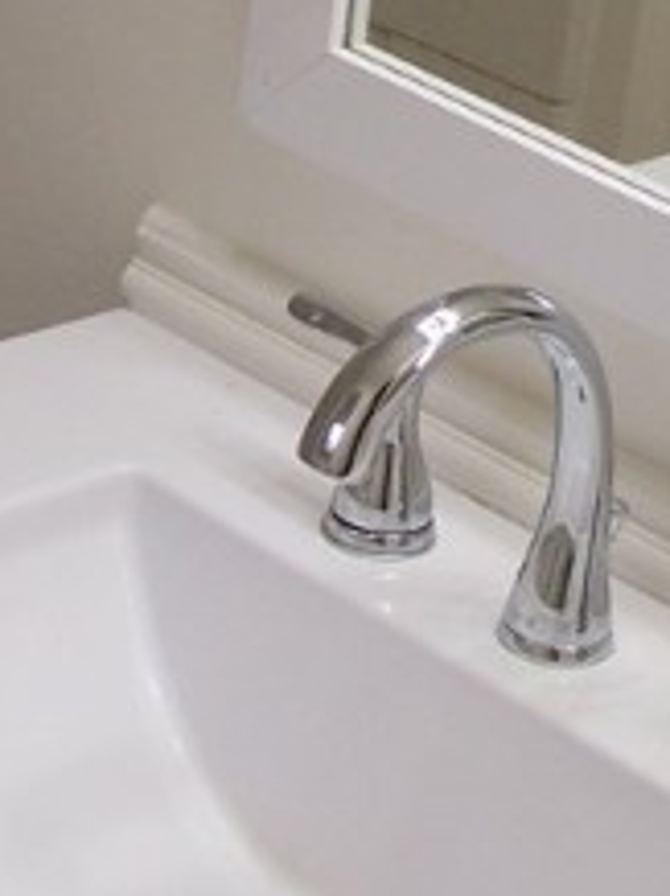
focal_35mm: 134
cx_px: 621
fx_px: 3465
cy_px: 119
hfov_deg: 11.0
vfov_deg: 14.6
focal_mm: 6.3
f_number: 2.8
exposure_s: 1/60
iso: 80
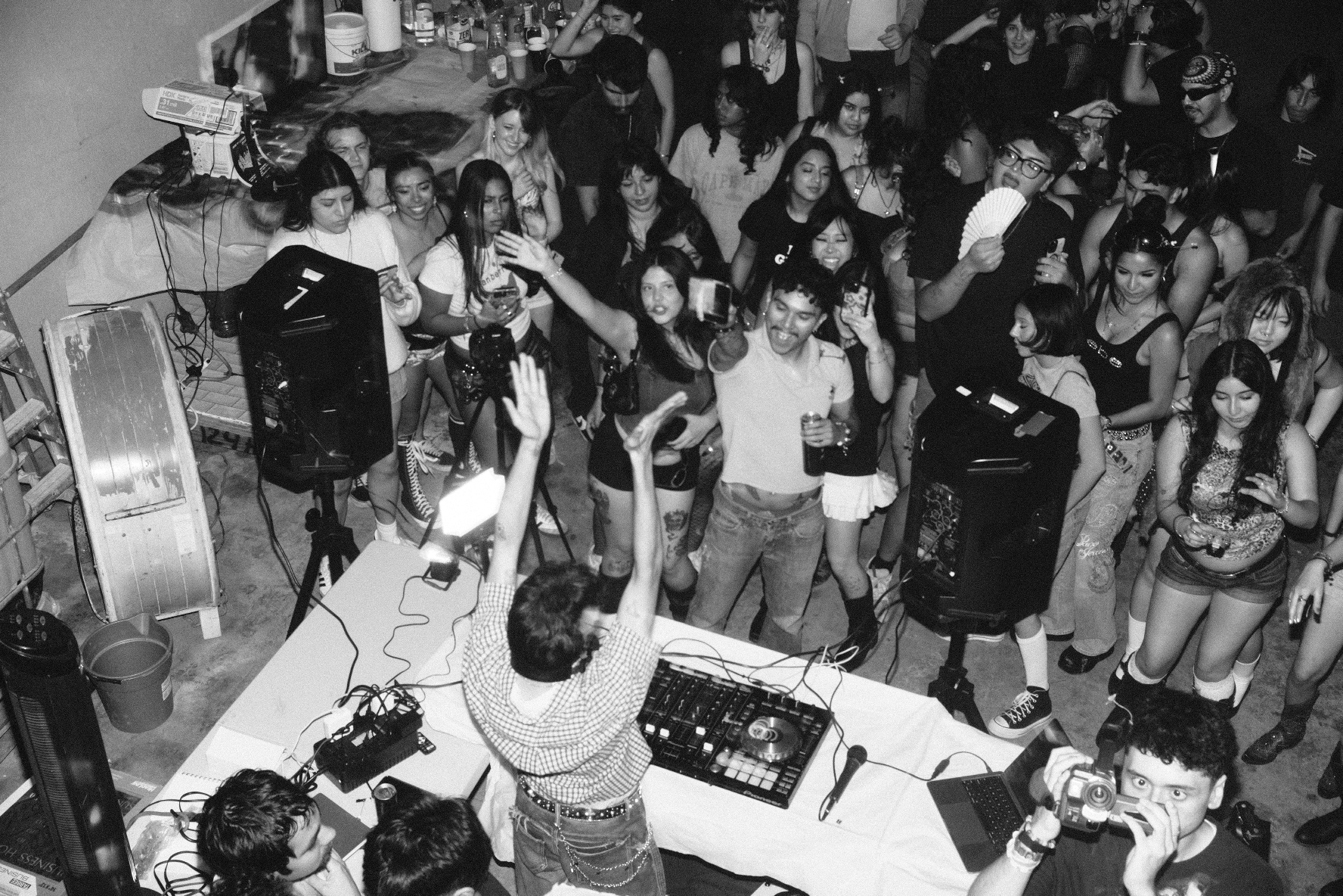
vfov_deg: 32.6
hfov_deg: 47.4
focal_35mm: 41
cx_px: 672
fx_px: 1529
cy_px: 448
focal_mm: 27
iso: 800
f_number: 8
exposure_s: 1/8
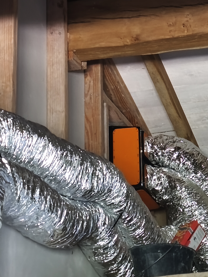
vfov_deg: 17.0
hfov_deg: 12.5
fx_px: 929
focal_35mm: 116
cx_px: 249
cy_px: 162
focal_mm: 6.18
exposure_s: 1/33.3
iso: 1000
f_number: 1.65
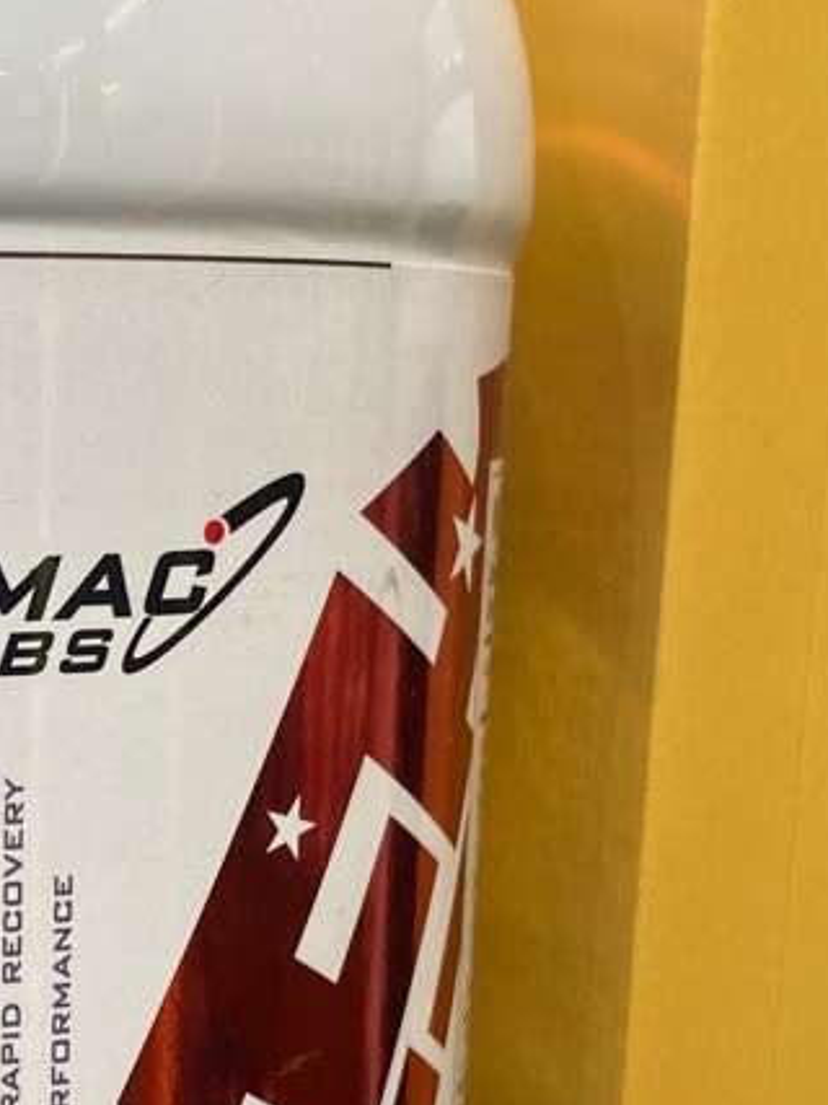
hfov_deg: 18.6
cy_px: 882
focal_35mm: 75
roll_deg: -1.1
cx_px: -168
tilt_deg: -9.4
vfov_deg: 25.6
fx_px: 2393
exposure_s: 1/121
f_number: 1.8
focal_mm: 4.25
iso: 64
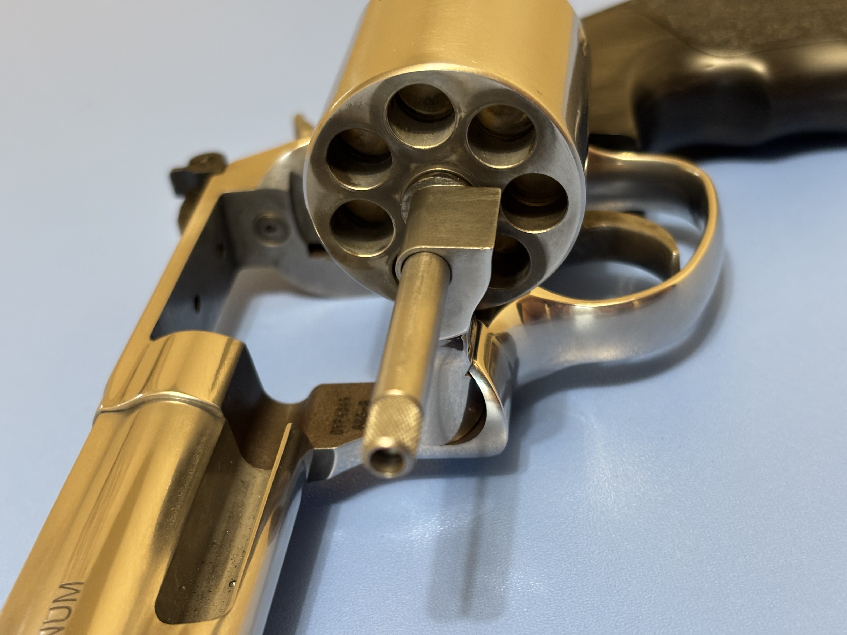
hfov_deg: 36.8
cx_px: 424
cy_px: 318
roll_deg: +11.6
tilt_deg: -32.2
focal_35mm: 52
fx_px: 1272
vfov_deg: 28.0
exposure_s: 1/40
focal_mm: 5.96
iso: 160
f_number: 1.6
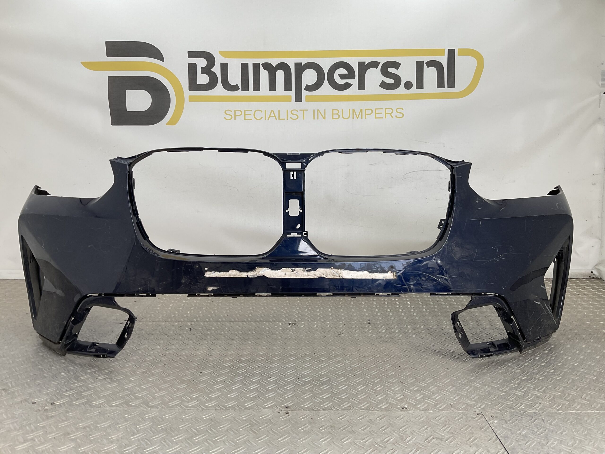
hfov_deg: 61.7
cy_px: 227
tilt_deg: -9.2
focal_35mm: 29
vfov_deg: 48.2
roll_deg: -1.2
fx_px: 507
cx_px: 302
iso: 16
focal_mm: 3
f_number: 1.8
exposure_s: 1/169
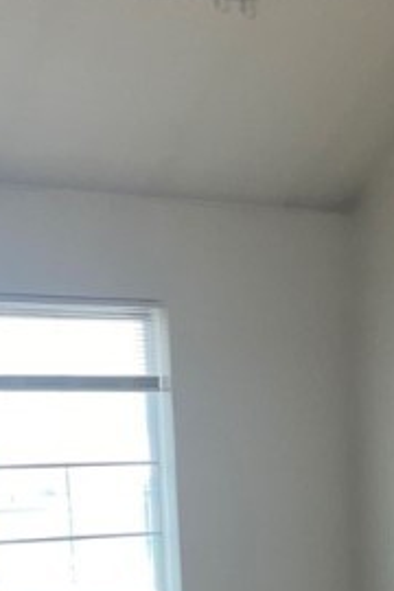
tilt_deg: -8.2
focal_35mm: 77
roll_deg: +1.9
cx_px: 291
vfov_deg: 24.5
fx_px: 1264
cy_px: 650
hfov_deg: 17.6
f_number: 1.6
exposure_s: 1/14
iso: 50
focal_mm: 5.1
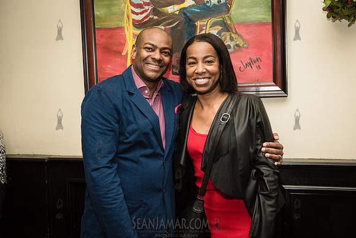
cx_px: 178
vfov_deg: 35.1
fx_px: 376
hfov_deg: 50.7
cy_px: 119
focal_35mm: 38
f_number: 4.5
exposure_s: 1/250
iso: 2000
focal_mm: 38
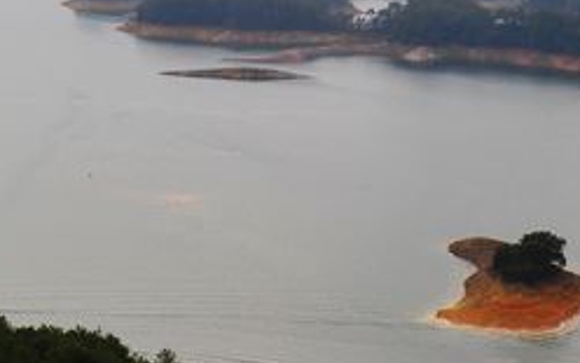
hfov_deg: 18.1
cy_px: -133
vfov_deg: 11.1
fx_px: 1818
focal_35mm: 115
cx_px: 241
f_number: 10
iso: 200
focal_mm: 35
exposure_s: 1/400
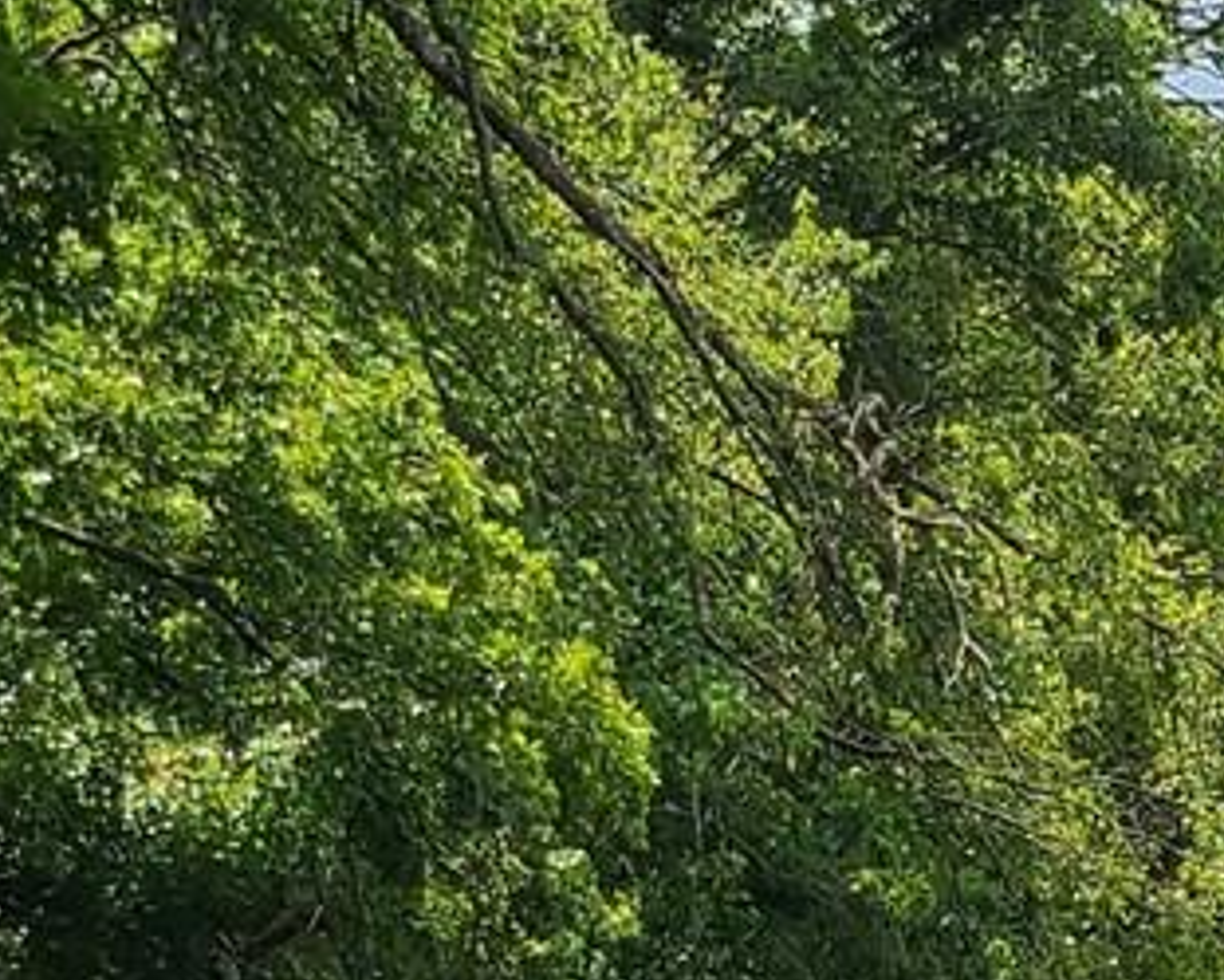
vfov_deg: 8.2
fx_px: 6052
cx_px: 1783
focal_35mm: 167
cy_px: 2637
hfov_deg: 11.1
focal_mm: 5.4
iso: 40
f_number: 1.8
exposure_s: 1/1472
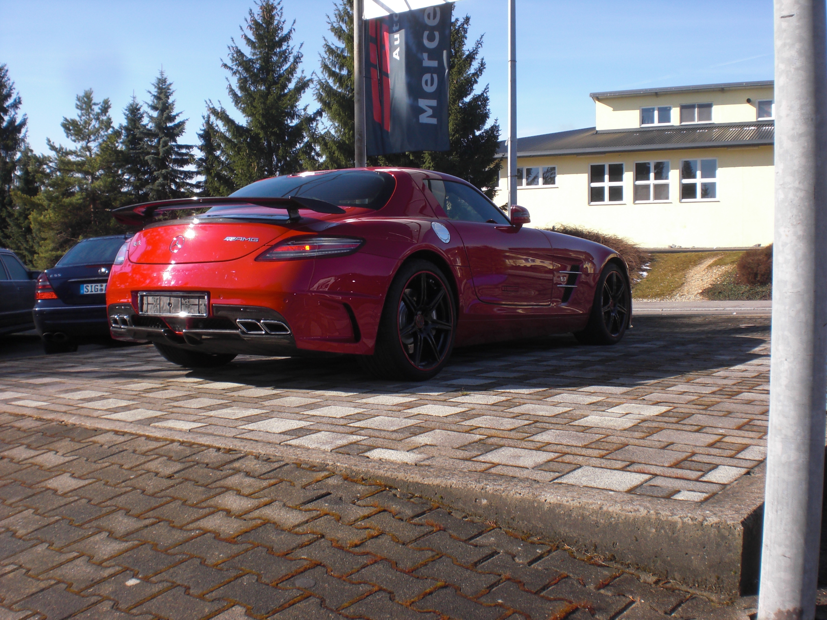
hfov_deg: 49.0
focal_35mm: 38
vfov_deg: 37.7
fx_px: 908
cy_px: 310
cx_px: 414
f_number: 5.6
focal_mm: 6.3
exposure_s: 1/200
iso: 64
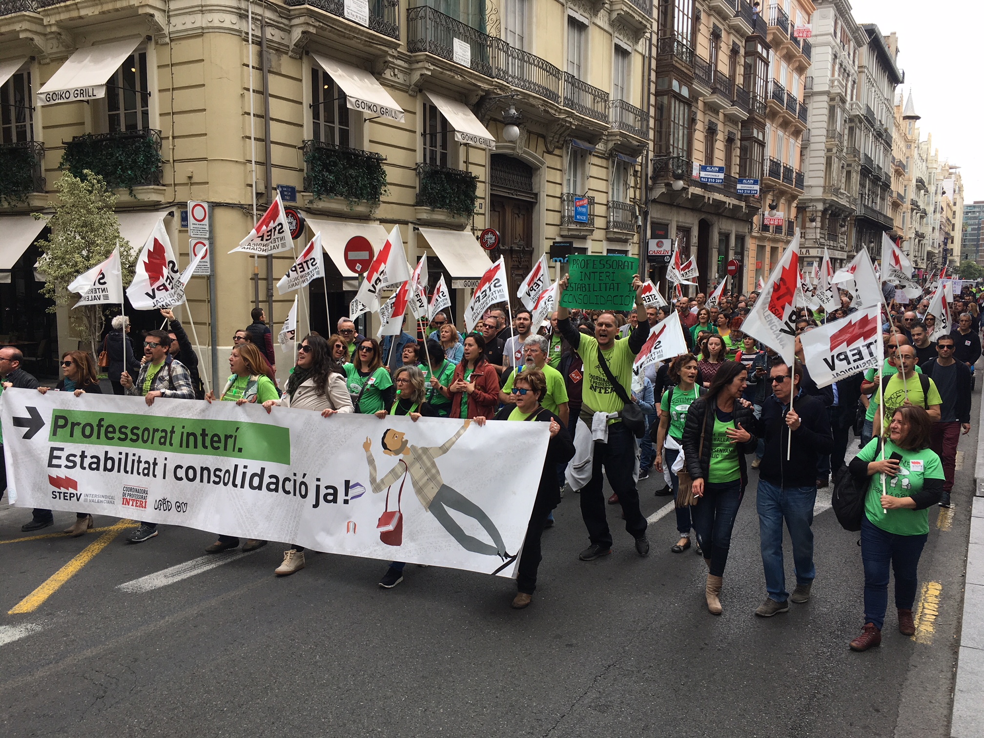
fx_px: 824
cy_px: 369
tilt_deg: -5.9
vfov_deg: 48.2
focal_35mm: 29
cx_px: 492
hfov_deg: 61.7
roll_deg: -0.8
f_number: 2.2
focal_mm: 4.15
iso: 25
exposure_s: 1/601
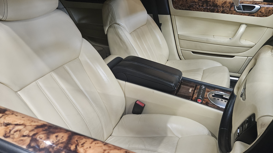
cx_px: 132
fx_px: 210
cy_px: 53
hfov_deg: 66.0
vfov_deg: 39.8
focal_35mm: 29
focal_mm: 5.4
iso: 1000
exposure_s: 1/100
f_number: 1.8
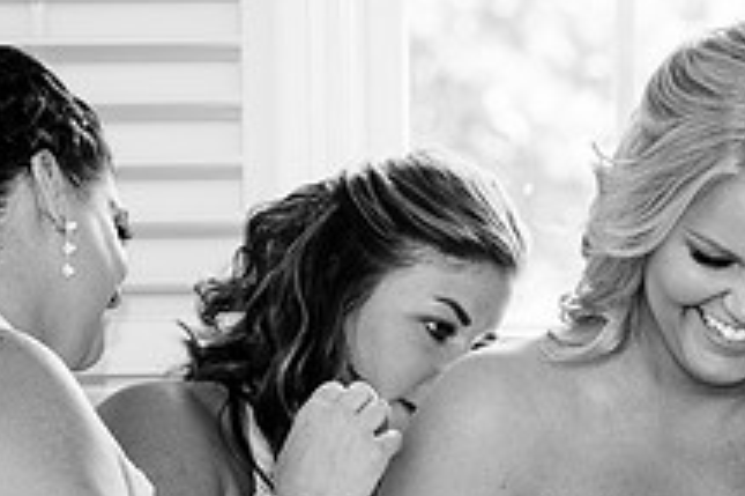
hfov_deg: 5.8
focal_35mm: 353
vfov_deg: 3.9
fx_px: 7299
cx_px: 750
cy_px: 564
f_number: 5.6
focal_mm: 122
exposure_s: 1/200
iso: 800
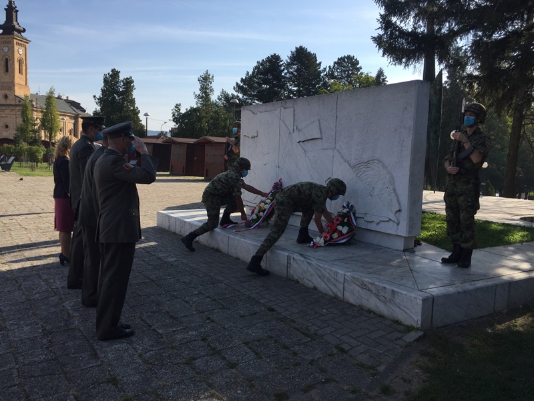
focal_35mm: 29
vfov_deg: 48.2
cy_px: 200
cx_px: 267
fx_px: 447
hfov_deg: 61.7
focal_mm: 4.15
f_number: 2.2
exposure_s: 1/1647
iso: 32
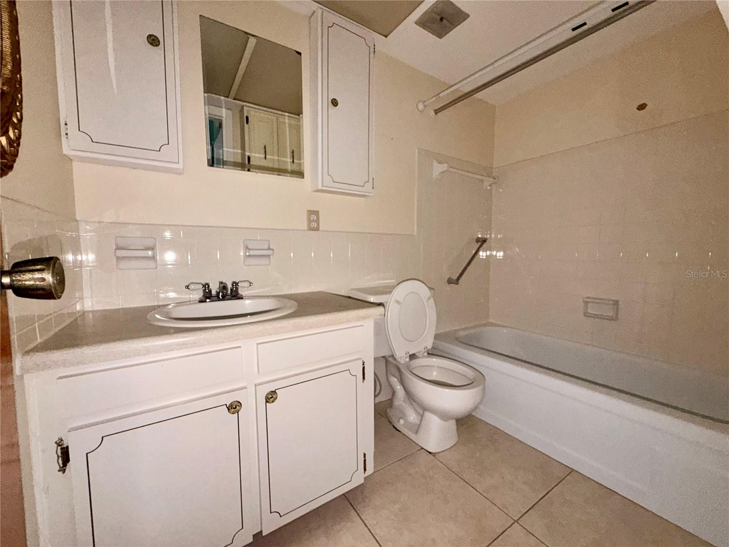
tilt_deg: -3.4
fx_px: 295
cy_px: 274
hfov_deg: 102.1
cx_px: 364
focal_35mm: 14
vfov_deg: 85.7
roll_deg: +0.1
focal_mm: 2.22
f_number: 2.2
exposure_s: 1/60
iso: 200
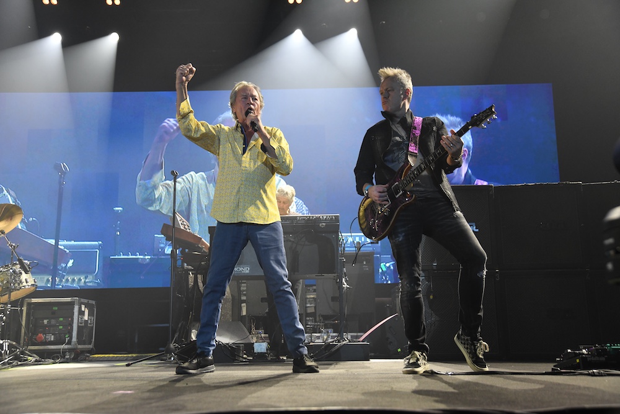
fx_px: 654
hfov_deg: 50.7
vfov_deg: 35.1
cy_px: 207
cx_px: 310
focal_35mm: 38
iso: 1600
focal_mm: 38
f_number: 4
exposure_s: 1/1000
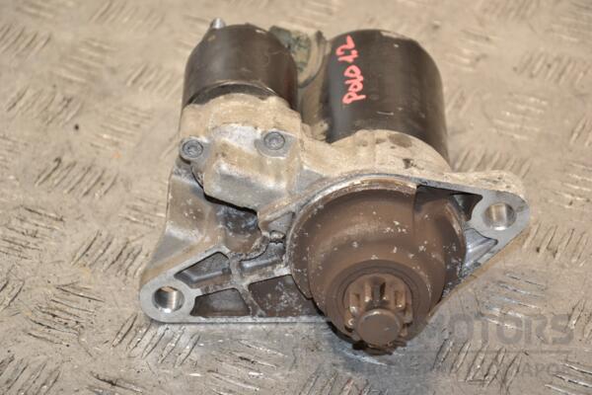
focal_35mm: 138
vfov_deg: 9.9
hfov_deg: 14.9
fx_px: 2269
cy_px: 198
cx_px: 296
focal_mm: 92
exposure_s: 1/200
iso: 800
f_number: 6.3
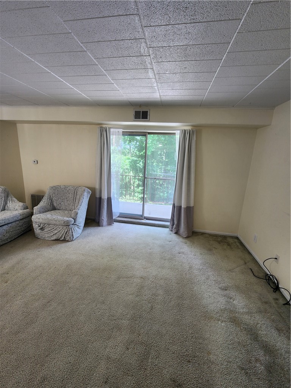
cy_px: 194
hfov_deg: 89.9
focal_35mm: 13
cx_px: 146
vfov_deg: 106.2
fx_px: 146
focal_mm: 2.2
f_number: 2.2
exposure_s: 1/60
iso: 80
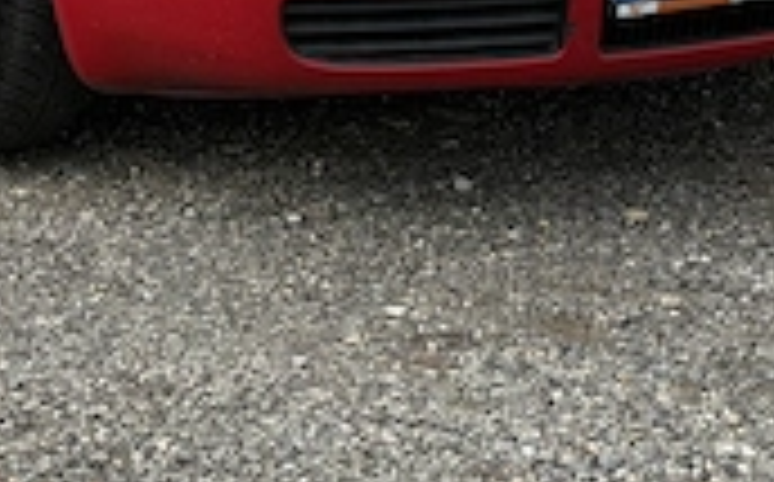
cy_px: -243
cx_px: 252
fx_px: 3750
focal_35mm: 178
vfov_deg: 7.2
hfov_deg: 11.8
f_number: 1.78
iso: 64
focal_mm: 6.76
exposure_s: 1/2273
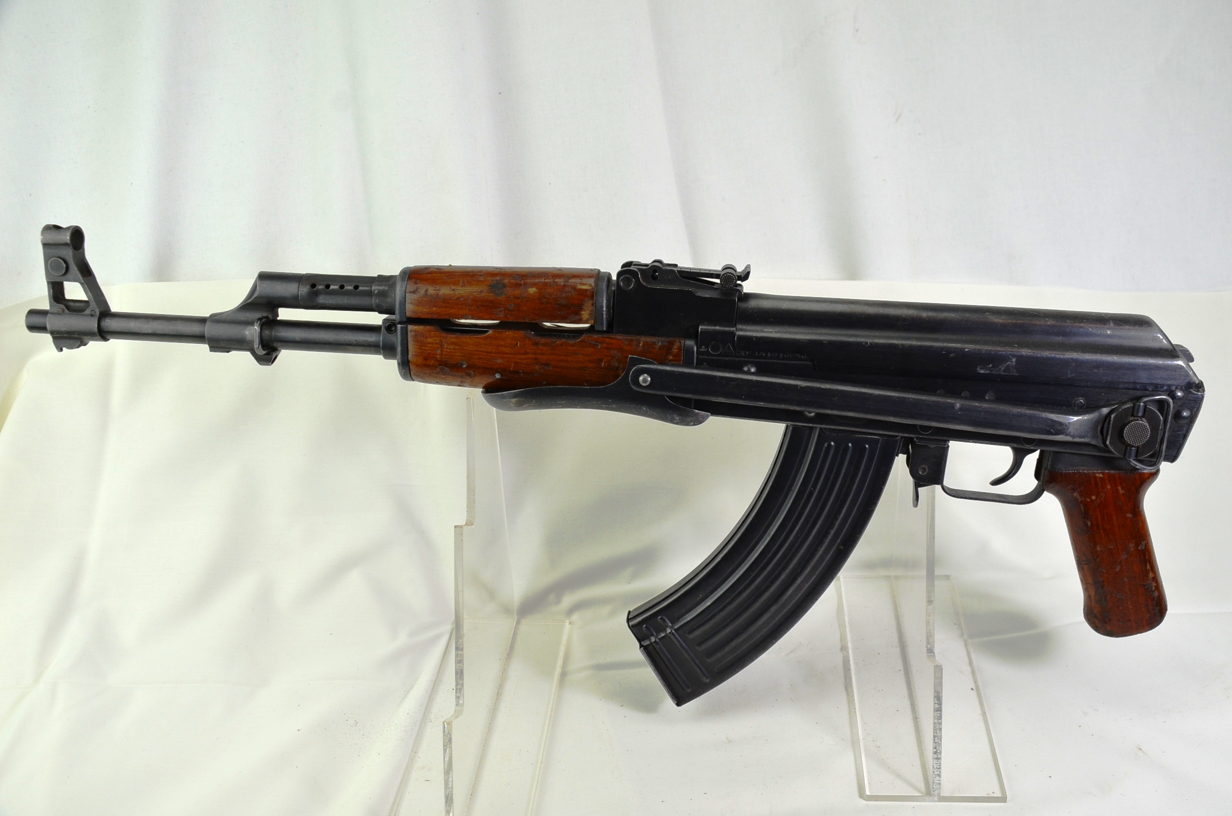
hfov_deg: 57.3
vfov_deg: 39.8
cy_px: 408
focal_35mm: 33
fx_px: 1127
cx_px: 616
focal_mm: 22
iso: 320
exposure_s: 1/125
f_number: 5.6
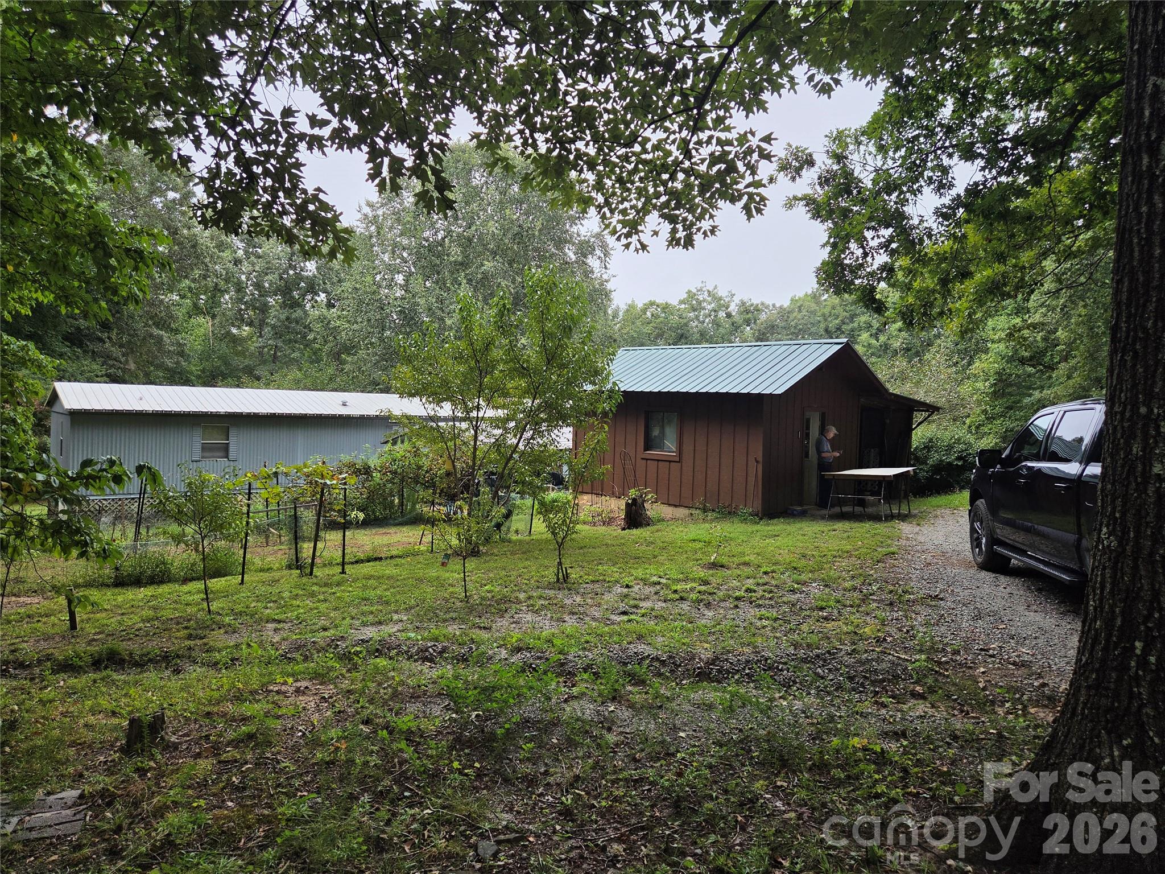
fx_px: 774
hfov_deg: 73.9
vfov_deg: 58.9
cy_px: 437
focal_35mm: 23
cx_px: 582
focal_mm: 5.4
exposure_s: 1/1321
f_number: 1.8
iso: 80
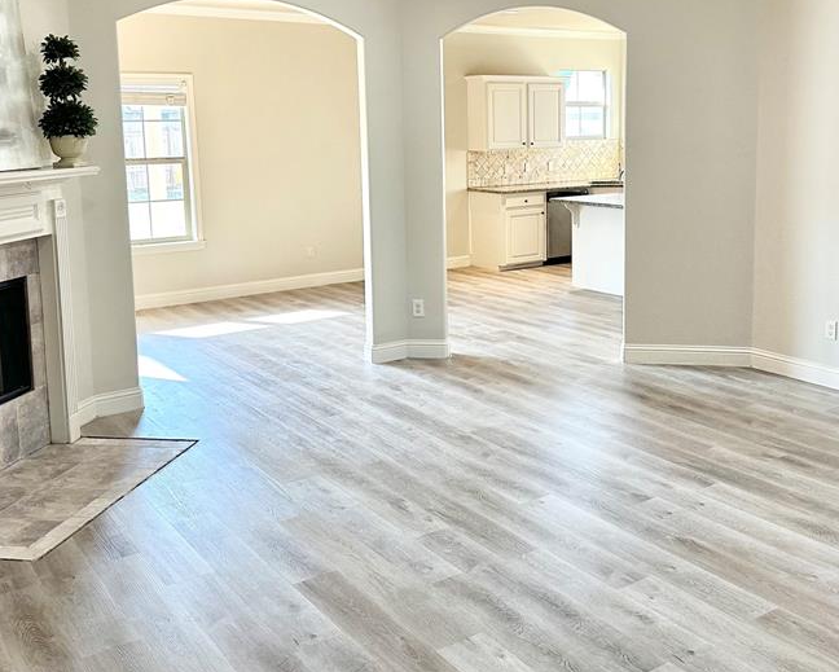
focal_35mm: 37
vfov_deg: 39.8
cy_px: 241
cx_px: 487
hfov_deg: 48.9
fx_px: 919
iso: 200
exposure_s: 1/120
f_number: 1.78
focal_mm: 6.86
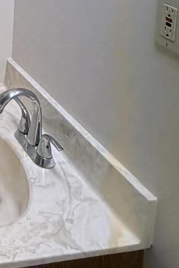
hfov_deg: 19.3
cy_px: -90
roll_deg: -0.9
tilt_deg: -5.3
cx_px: -128
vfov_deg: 28.5
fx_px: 417
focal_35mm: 56
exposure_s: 1/120
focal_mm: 2.22
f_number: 2.2
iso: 125
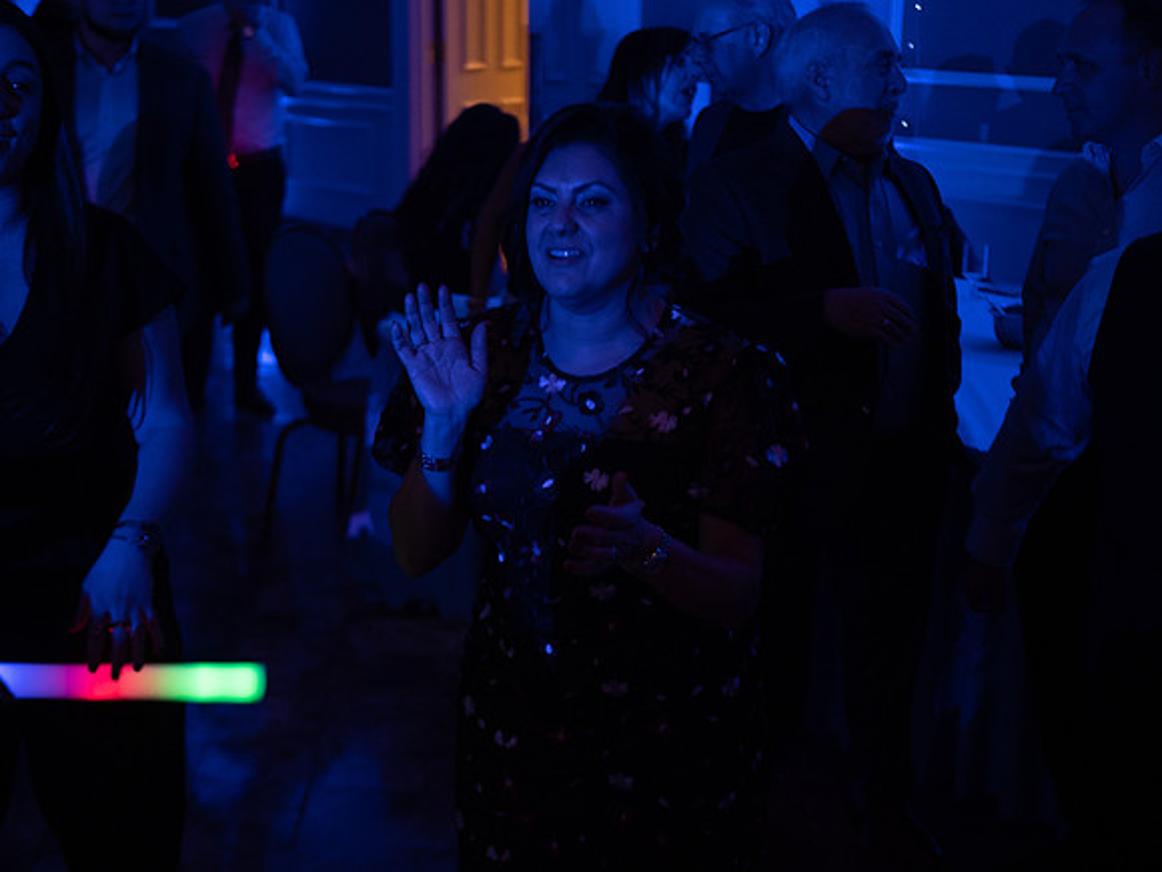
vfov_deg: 29.1
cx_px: 581
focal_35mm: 50
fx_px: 1678
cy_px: 436
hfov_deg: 38.2
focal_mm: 25
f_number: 1.7
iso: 800
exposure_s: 1/125
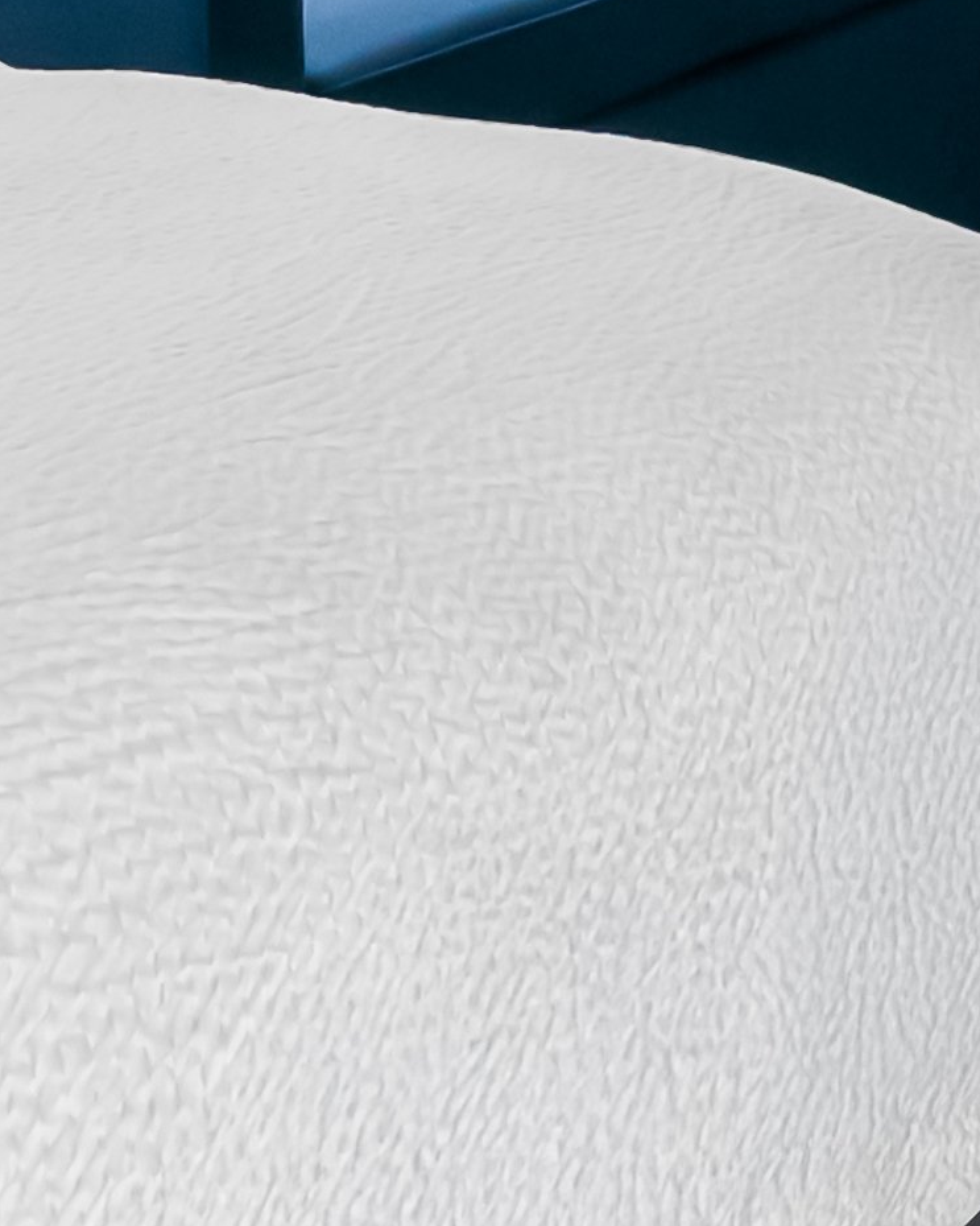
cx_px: 462
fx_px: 3627
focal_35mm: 100
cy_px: -542
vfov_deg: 17.5
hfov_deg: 15.4
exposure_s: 1/5
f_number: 8
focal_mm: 11
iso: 200
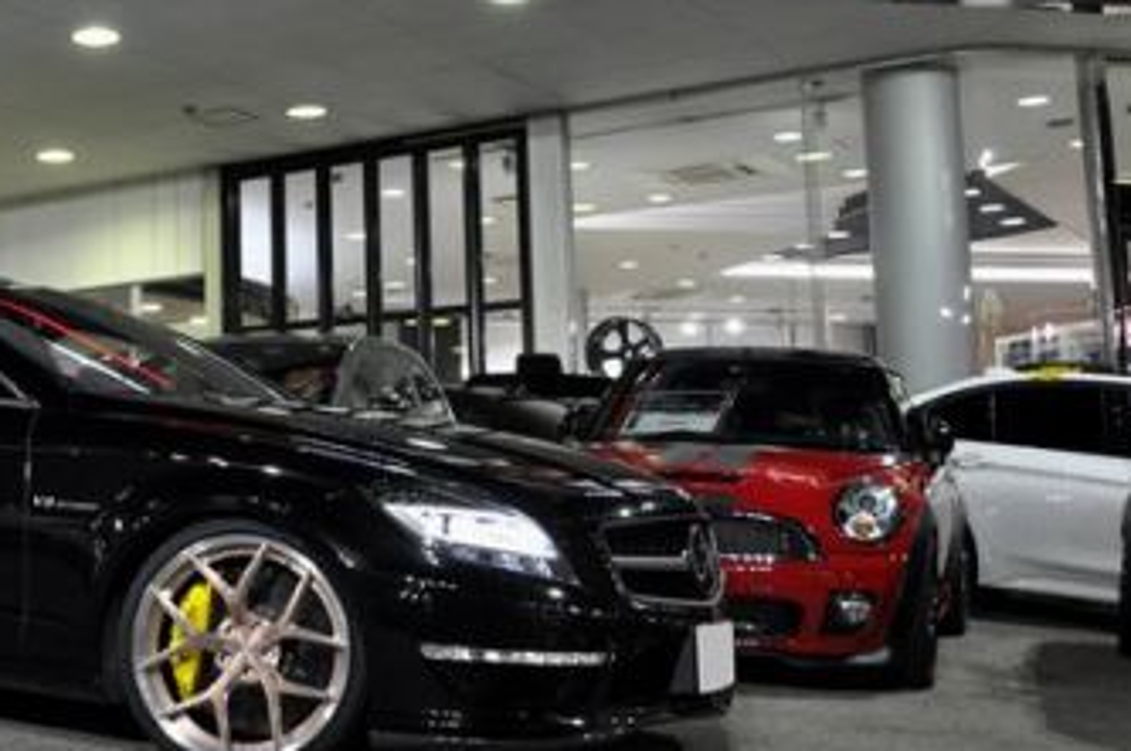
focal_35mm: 58
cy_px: 308
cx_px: 139
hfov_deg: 33.0
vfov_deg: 23.3
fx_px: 1820
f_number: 6.3
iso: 800
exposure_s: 1/25
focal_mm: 22
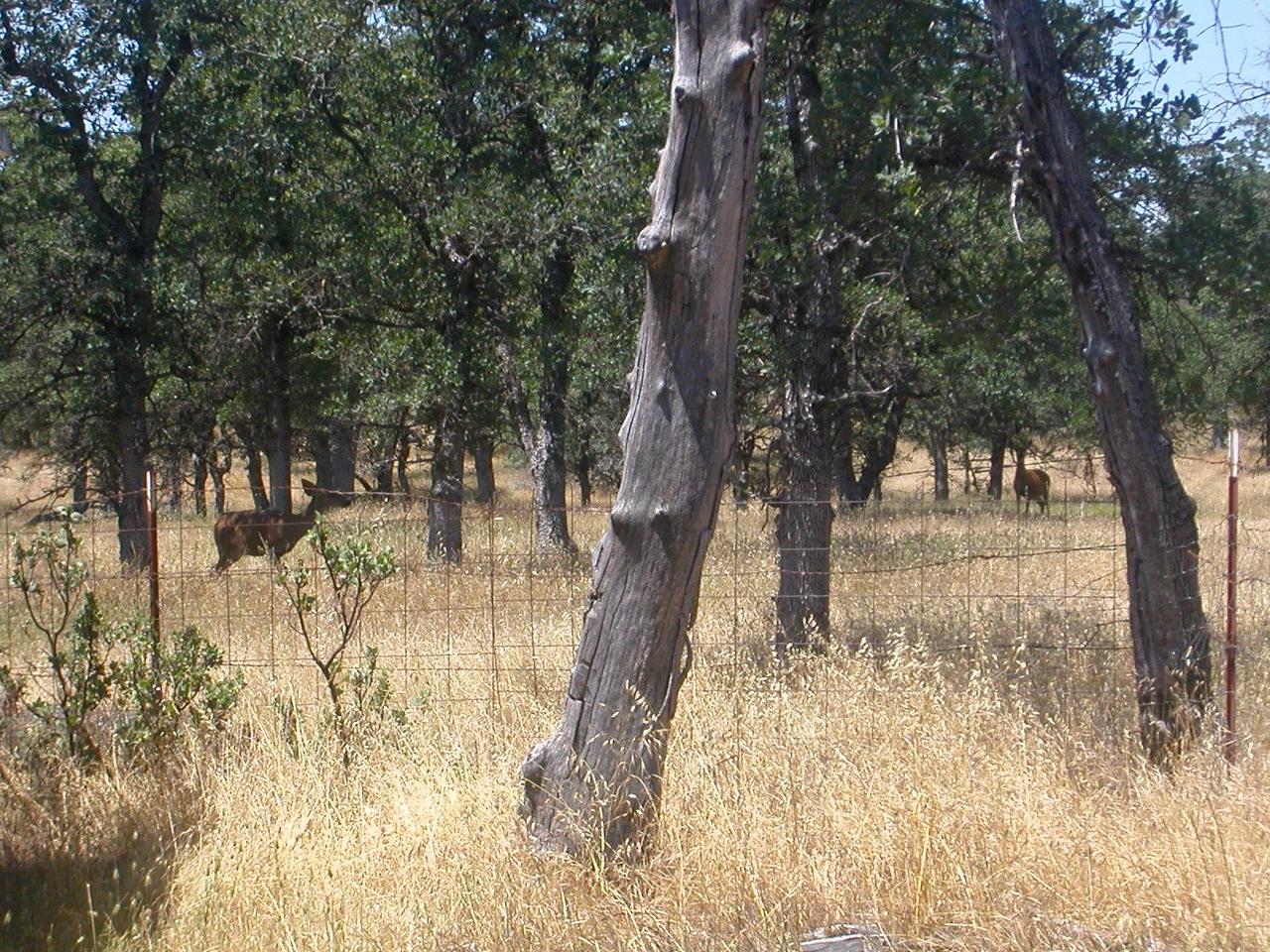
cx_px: 635
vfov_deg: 13.3
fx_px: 4072
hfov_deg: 17.7
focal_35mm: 111
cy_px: 476
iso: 100
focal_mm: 16.8
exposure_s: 1/360
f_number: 4.8
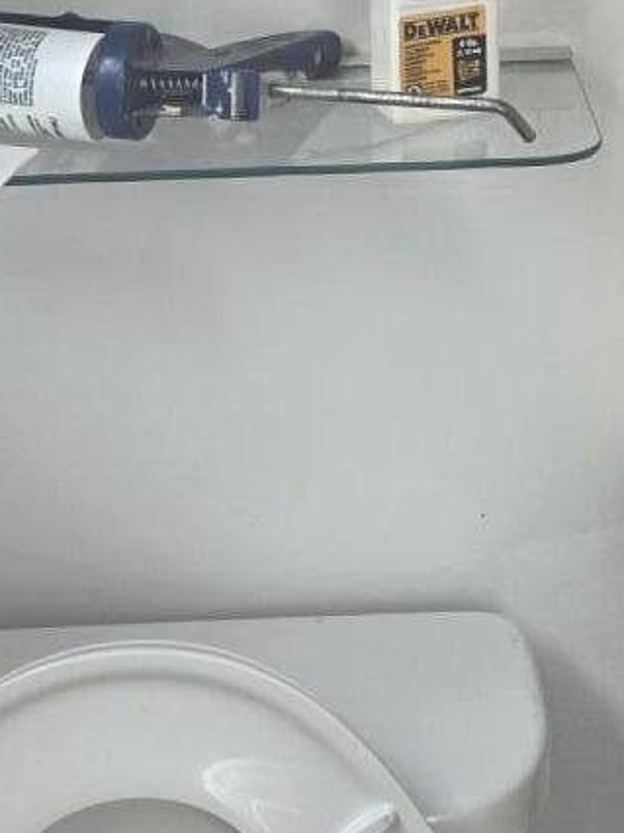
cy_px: 108
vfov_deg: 18.0
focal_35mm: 108
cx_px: 548
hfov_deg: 13.6
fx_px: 2598
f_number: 1.7
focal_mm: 6.3
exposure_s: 1/180
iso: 125
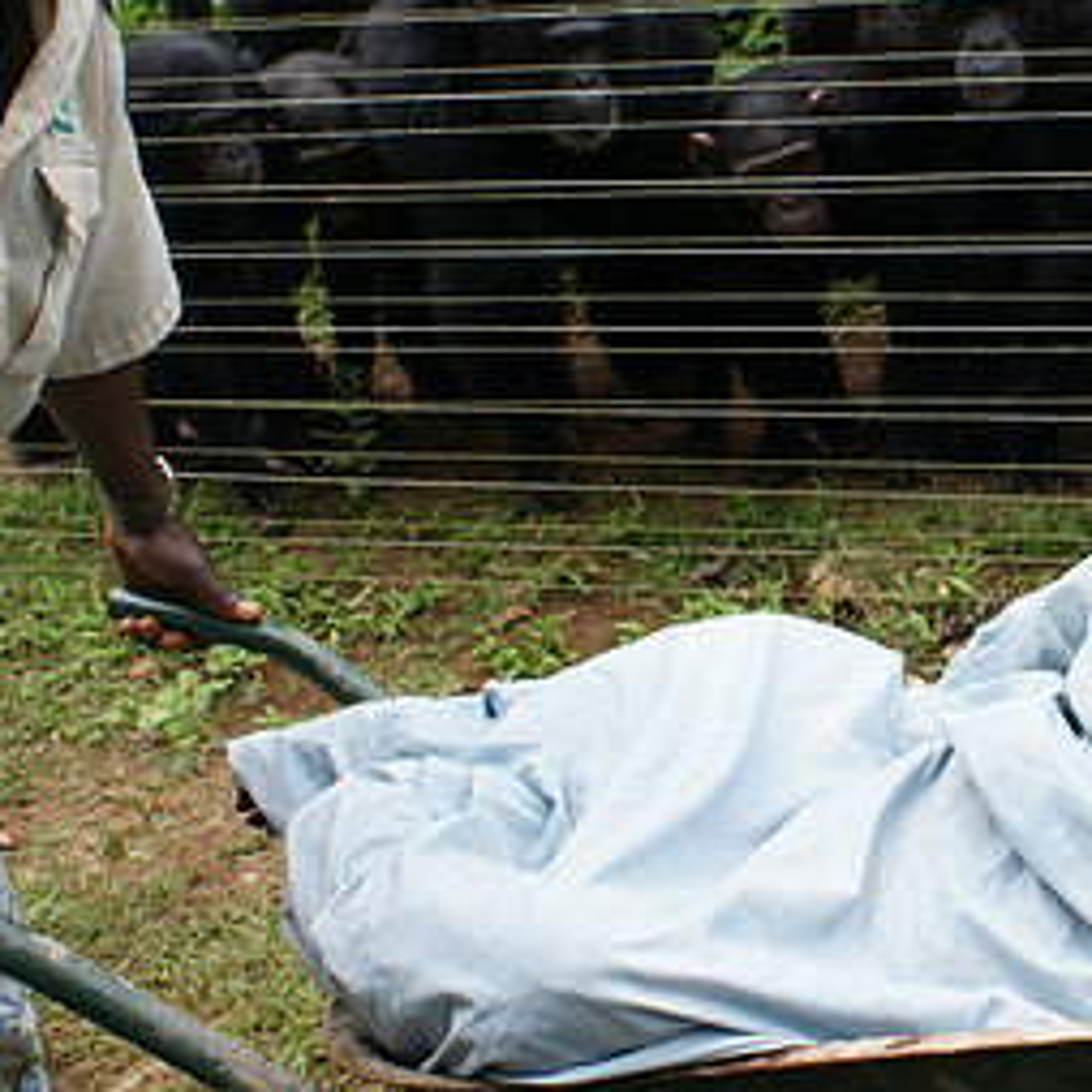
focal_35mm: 64
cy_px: 380
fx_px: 2284
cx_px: 1101
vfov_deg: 26.8
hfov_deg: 25.5
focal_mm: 22
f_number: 9
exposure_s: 1/80
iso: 200
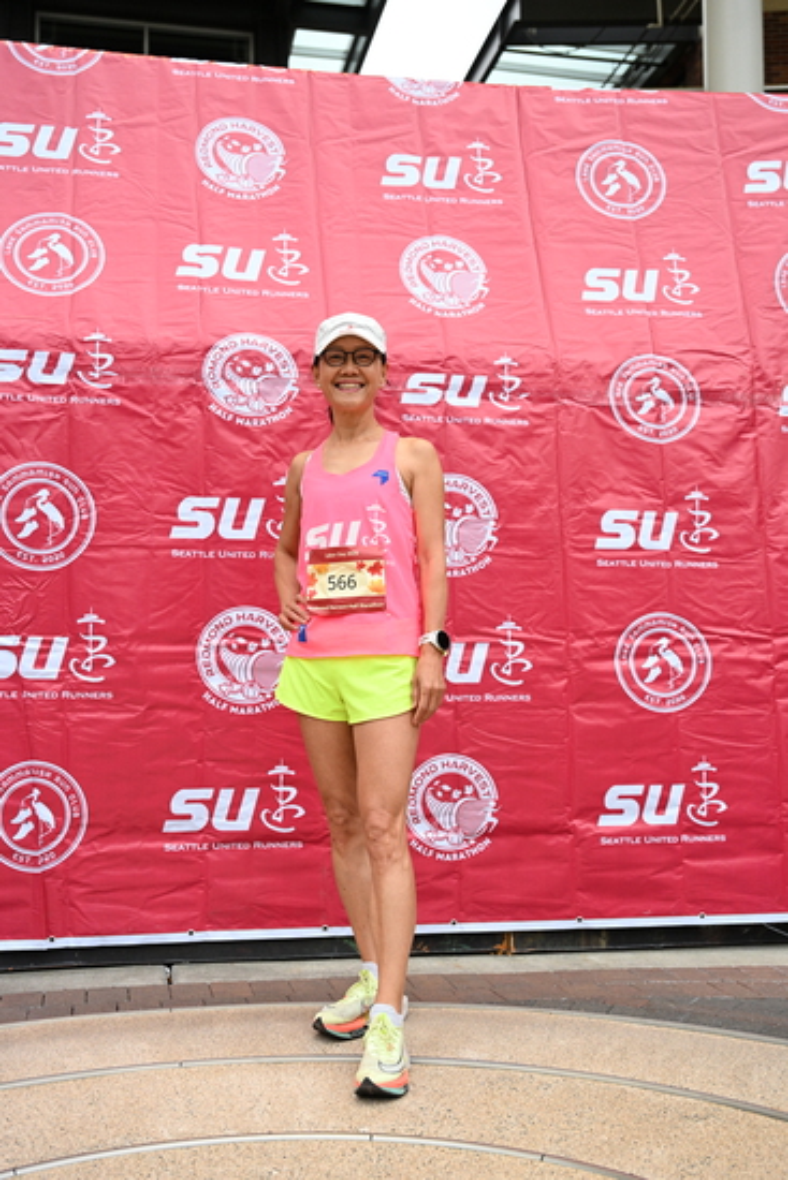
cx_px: 394
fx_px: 1247
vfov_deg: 50.7
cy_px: 590
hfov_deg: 35.1
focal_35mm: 38
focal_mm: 38
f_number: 4
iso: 2000
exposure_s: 1/500
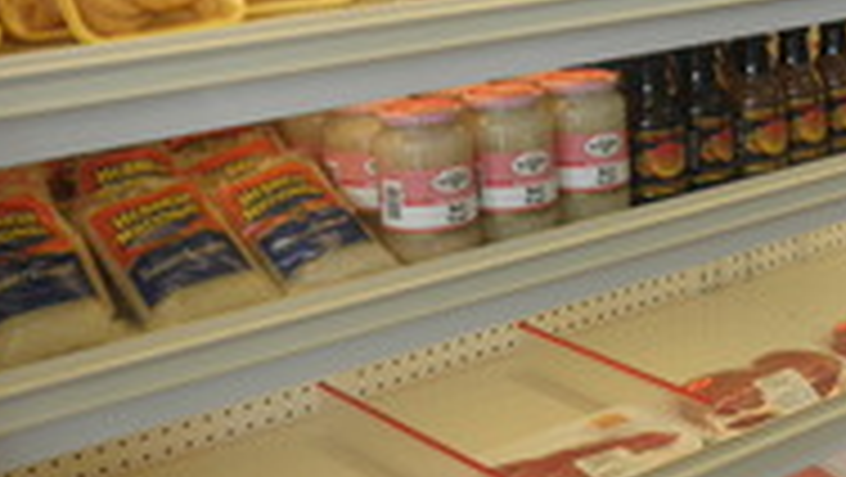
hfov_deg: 29.8
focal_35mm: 67
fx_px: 1504
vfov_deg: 18.0
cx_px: 792
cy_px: 173
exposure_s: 1/80
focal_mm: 5
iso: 64
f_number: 3
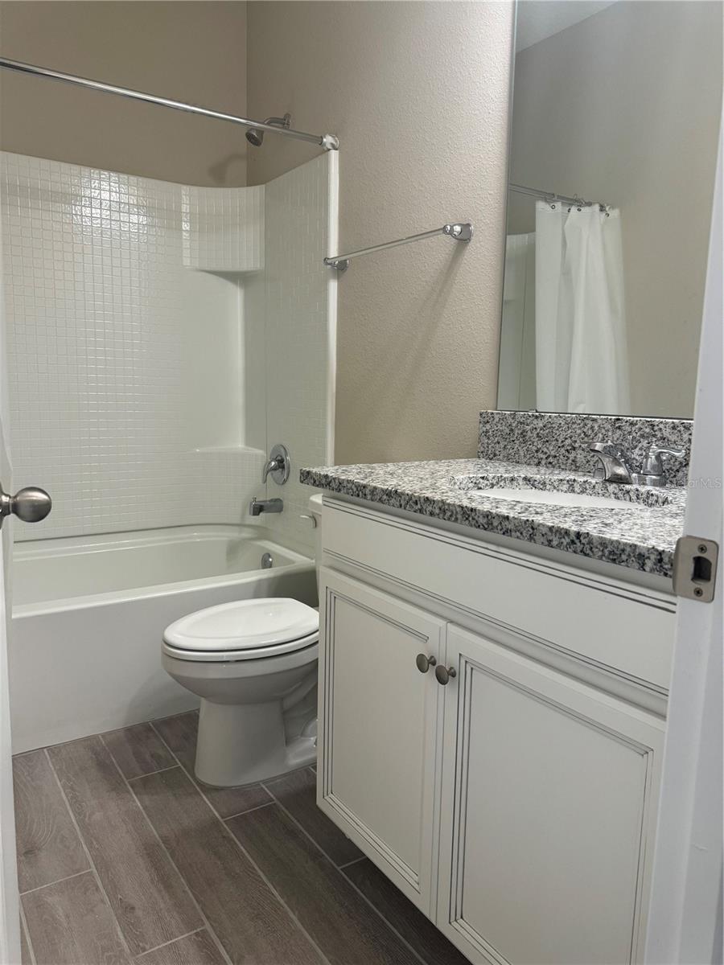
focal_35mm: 24
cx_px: 362
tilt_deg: -8.6
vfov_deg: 71.6
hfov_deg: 56.8
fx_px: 669
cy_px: 482
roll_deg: -0.9
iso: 200
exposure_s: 1/120
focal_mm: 6.76
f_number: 1.78
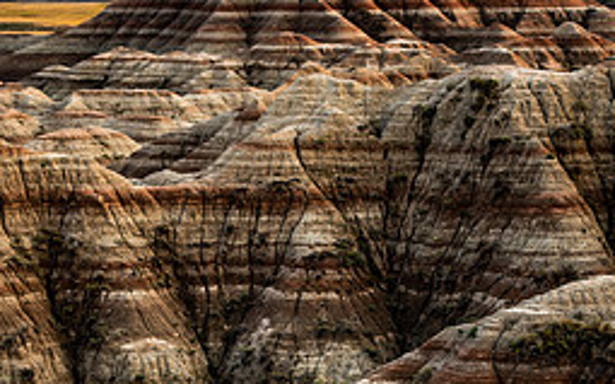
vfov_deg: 6.6
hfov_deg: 10.6
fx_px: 3300
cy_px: 337
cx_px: 258
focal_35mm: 197
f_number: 1.4
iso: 64
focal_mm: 85
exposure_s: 1/160
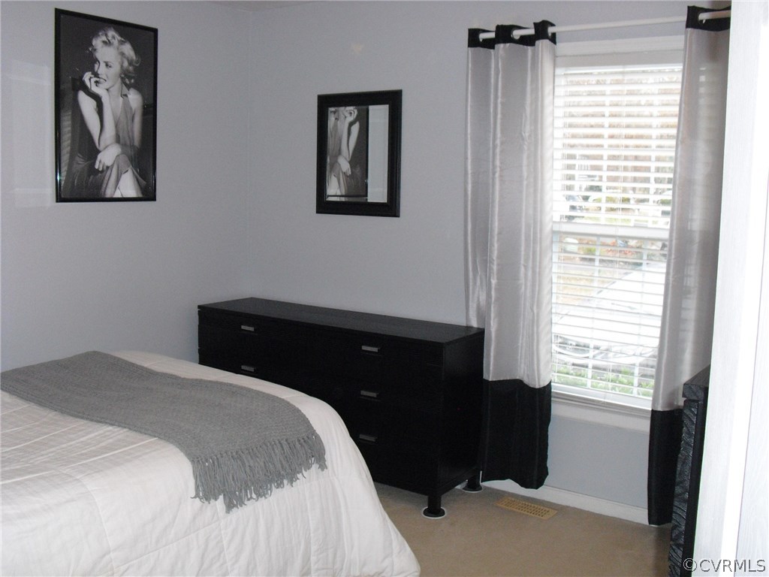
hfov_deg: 51.4
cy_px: 288
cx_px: 384
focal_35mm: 36
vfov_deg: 39.7
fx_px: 800
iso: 400
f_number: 3.1
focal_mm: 6.3
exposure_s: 1/60
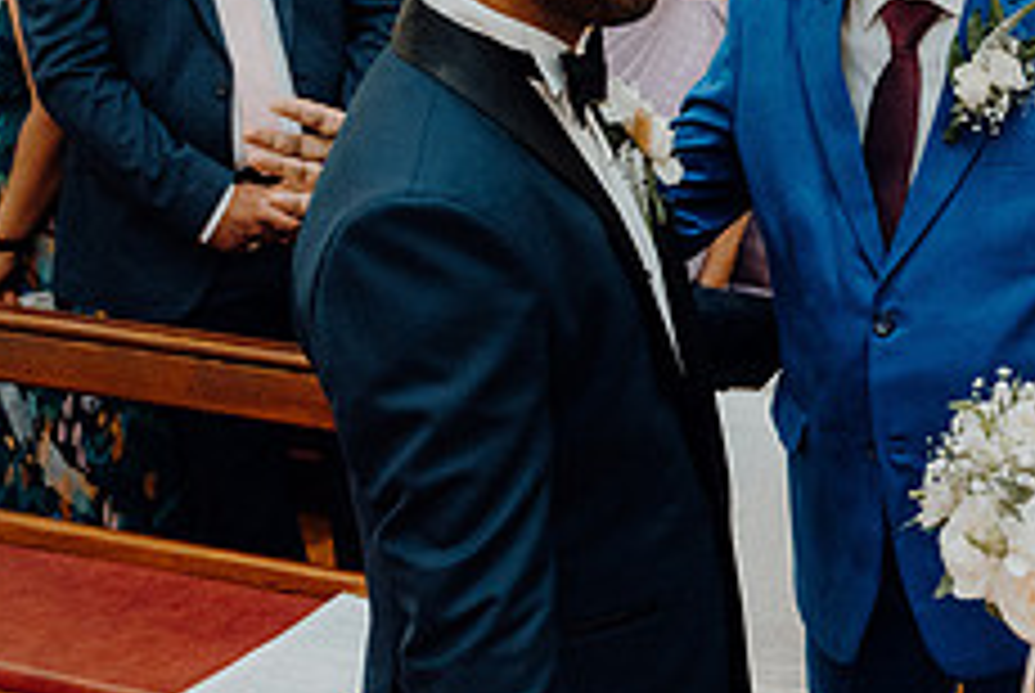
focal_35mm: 73
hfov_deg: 26.5
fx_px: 2101
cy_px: 223
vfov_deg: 18.7
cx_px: 990
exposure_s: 1/250
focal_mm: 29
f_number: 3.5
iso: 2500
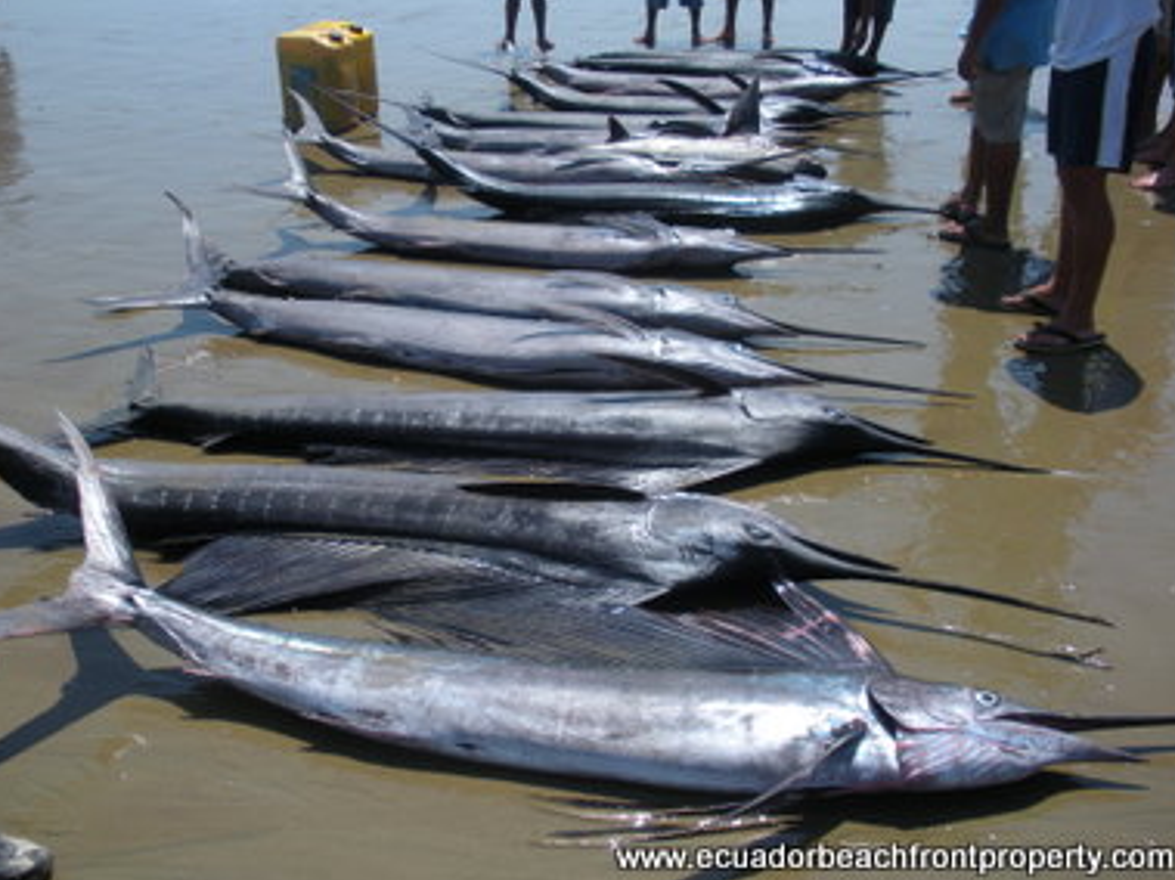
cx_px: 605
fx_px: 1289
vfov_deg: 37.7
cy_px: 452
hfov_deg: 49.0
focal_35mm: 38
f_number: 3.5
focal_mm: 6.3
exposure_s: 1/734
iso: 64
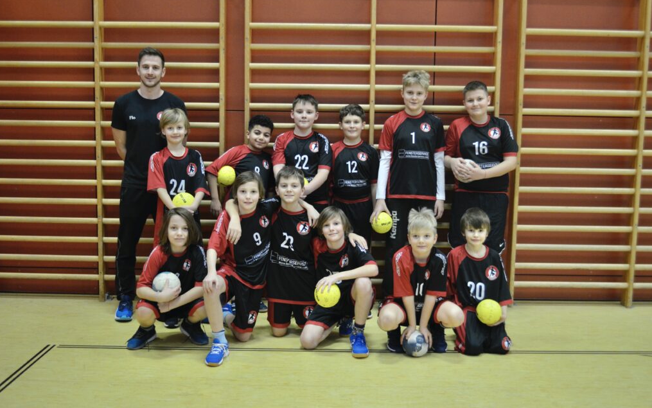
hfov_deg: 49.3
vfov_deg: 32.0
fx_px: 711
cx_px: 324
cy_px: 215
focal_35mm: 40
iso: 1250
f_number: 4.2
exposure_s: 1/30
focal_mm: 26
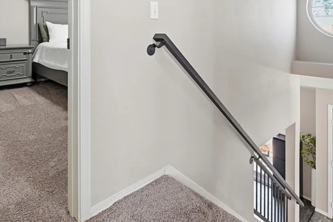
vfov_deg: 47.3
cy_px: 32
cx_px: 131
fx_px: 231
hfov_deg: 70.7
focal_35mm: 25
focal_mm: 14
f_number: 9
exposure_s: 1/100
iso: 800
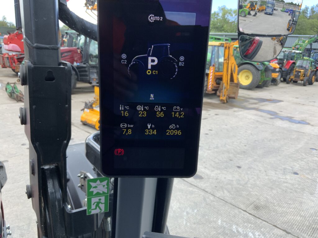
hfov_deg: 61.7
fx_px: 266
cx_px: 159
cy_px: 119
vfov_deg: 48.2
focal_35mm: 29
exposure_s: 1/190
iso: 25
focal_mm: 3
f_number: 1.8
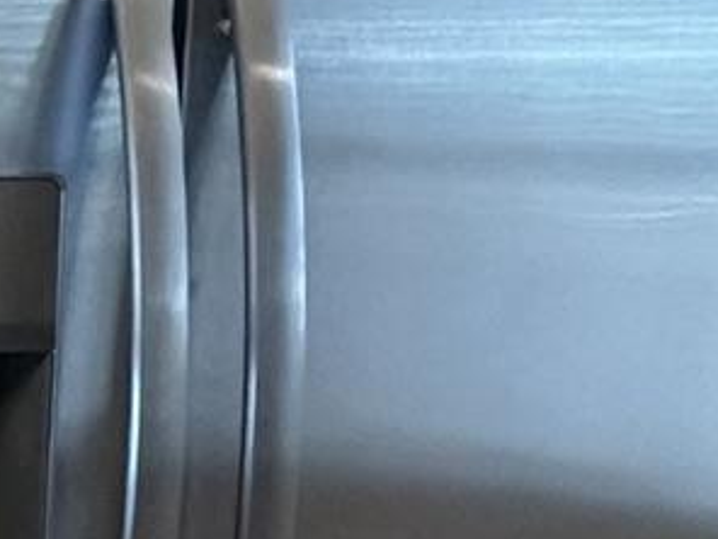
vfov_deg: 15.2
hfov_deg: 14.5
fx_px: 2012
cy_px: 233
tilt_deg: -6.4
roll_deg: -0.3
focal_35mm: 97
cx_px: -931
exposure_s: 1/60
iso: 400
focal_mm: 2.22
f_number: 2.2
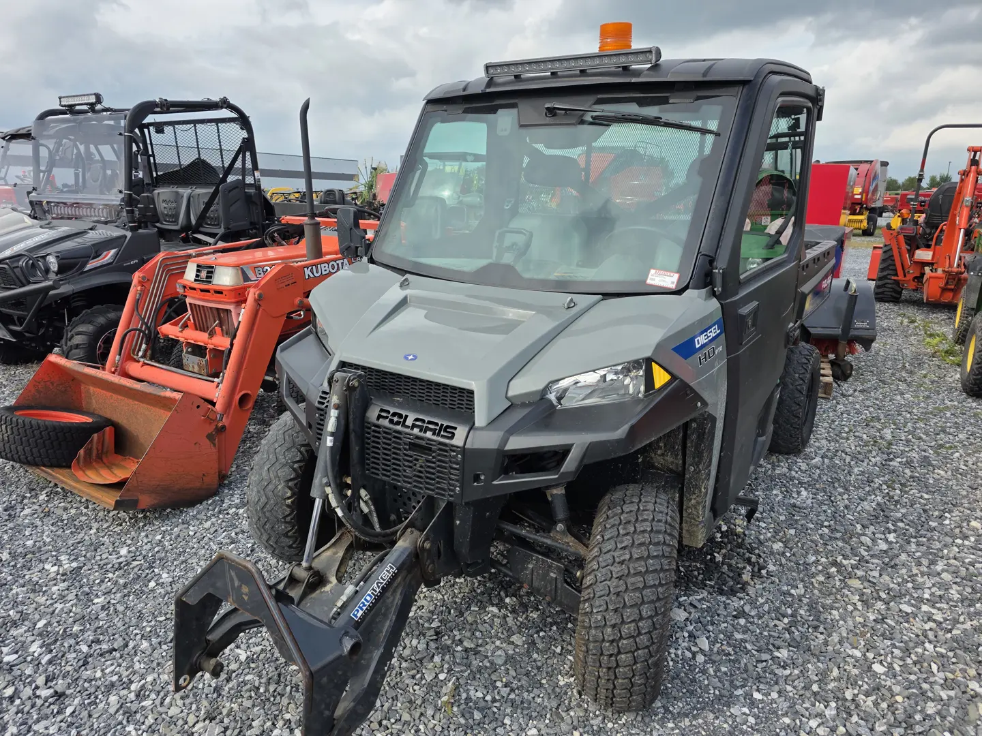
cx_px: 491
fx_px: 652
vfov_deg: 58.9
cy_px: 368
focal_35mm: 23
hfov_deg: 73.9
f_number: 1.7
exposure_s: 1/2650
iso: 80
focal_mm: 6.3
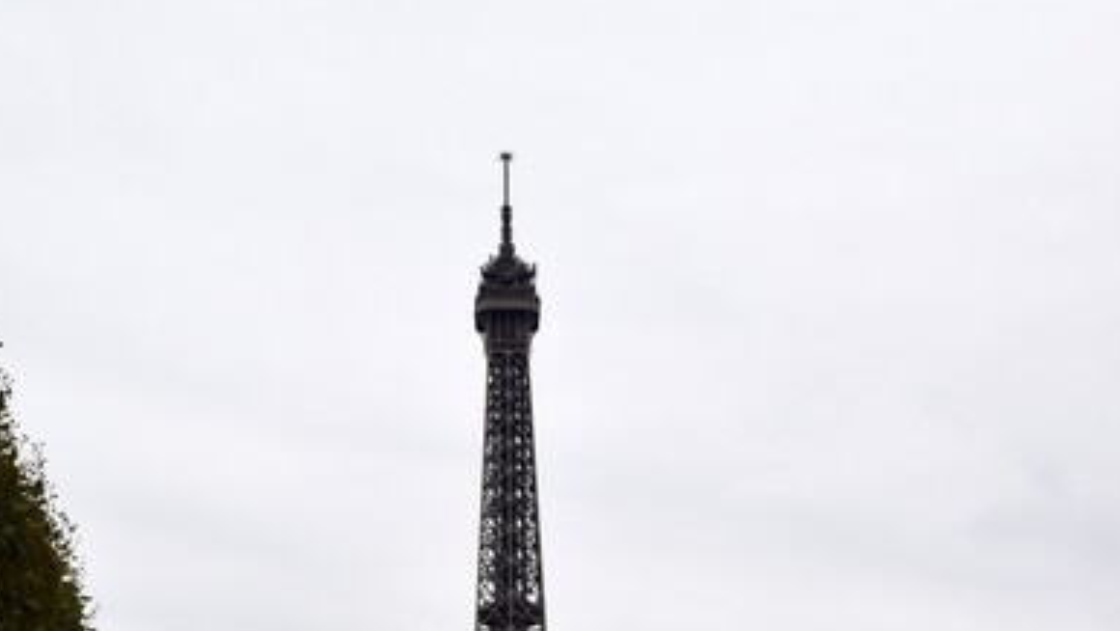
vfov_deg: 14.8
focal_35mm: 78
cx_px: 559
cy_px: 810
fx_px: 2317
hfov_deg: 27.2
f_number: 10
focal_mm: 32
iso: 200
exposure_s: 1/400
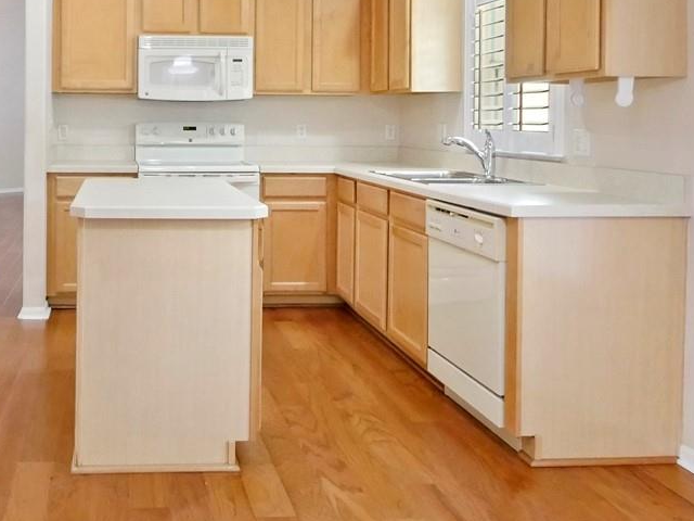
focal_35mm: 35
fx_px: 702
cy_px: 133
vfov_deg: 39.6
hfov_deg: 50.2
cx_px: 162
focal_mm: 7
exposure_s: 1/60
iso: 2500
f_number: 4
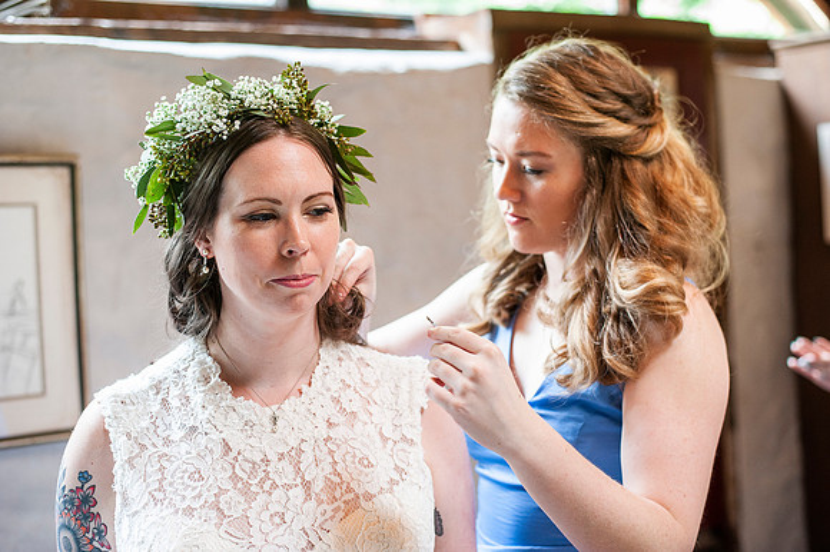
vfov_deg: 27.0
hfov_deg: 39.6
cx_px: 415
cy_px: 276
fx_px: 1152
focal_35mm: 50
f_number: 2.8
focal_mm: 50
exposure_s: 1/160
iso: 1000
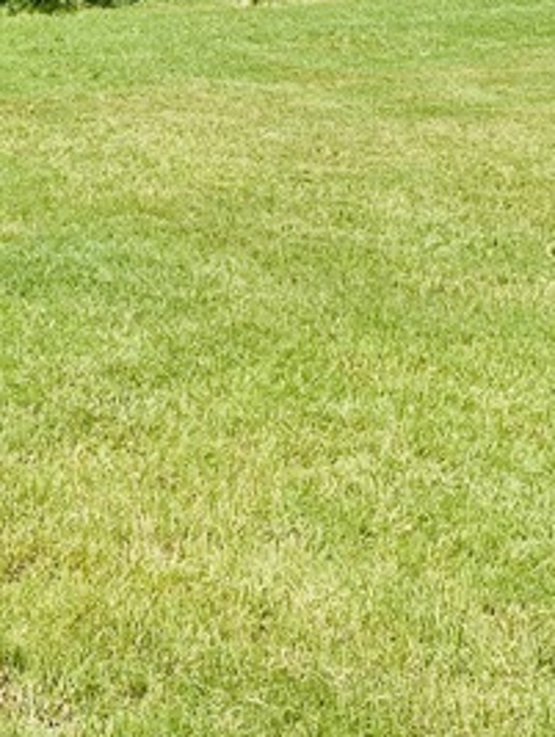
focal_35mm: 105
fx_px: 2239
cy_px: -168
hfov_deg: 13.6
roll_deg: -0.1
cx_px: -179
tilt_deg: +1.7
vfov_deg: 17.7
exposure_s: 1/4608
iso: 32
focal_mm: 4.25
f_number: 1.8
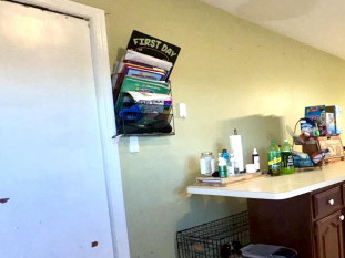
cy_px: 156
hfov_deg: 47.3
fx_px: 299
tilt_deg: -4.3
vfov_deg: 46.5
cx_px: 361
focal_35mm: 30
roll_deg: +2.8
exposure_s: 1/60
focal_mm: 2.22
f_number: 2.2
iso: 125
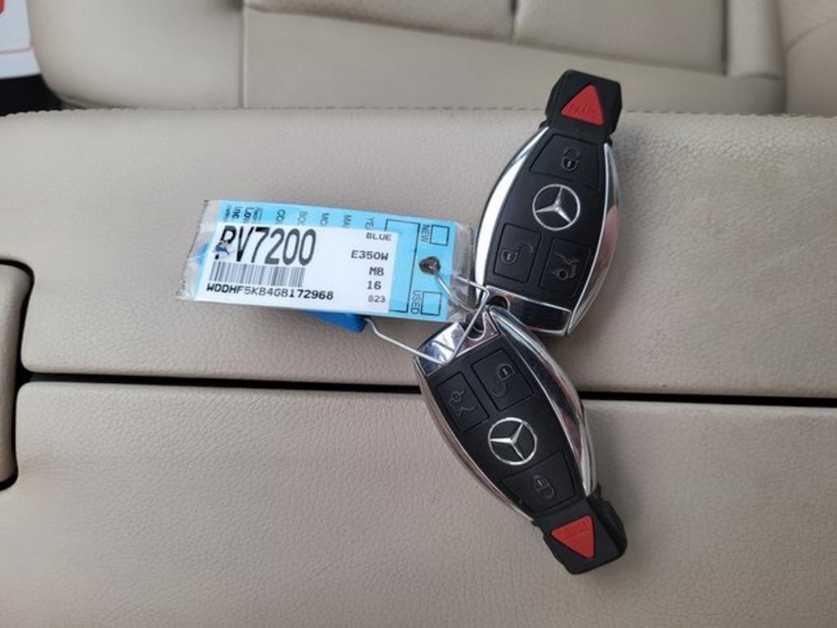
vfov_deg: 53.1
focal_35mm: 26
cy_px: 314
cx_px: 418
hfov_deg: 67.3
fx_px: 629
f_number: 1.8
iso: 40
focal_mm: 5.4
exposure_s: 1/179
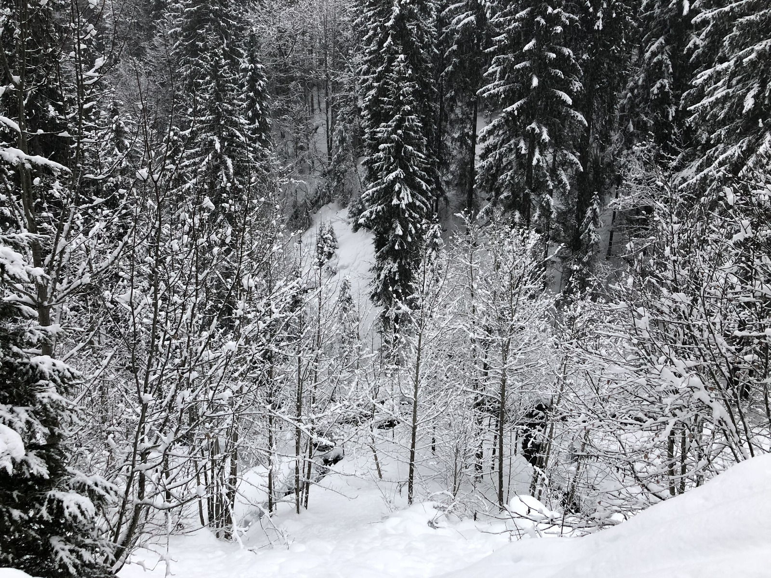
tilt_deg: -15.1
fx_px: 624
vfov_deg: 49.7
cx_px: 386
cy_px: 289
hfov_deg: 63.4
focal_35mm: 28
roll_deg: -0.8
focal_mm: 4
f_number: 1.8
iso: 40
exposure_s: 1/33
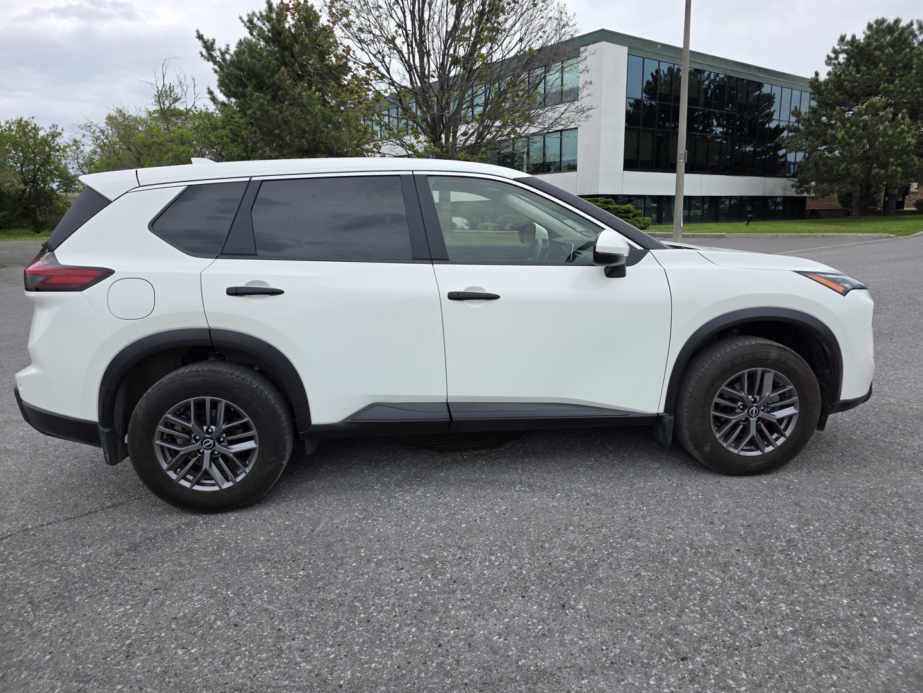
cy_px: 346
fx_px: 613
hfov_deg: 73.9
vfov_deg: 58.9
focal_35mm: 23
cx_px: 462
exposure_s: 1/2812
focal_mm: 6.3
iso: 80
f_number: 1.7
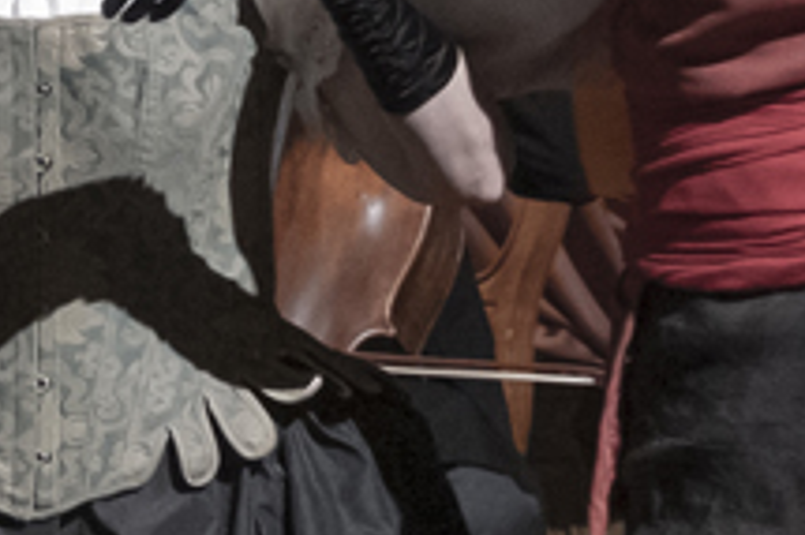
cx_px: 438
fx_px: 8736
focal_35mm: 391
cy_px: 75
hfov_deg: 5.3
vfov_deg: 3.5
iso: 5000
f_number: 4.5
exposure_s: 1/125
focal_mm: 37.6
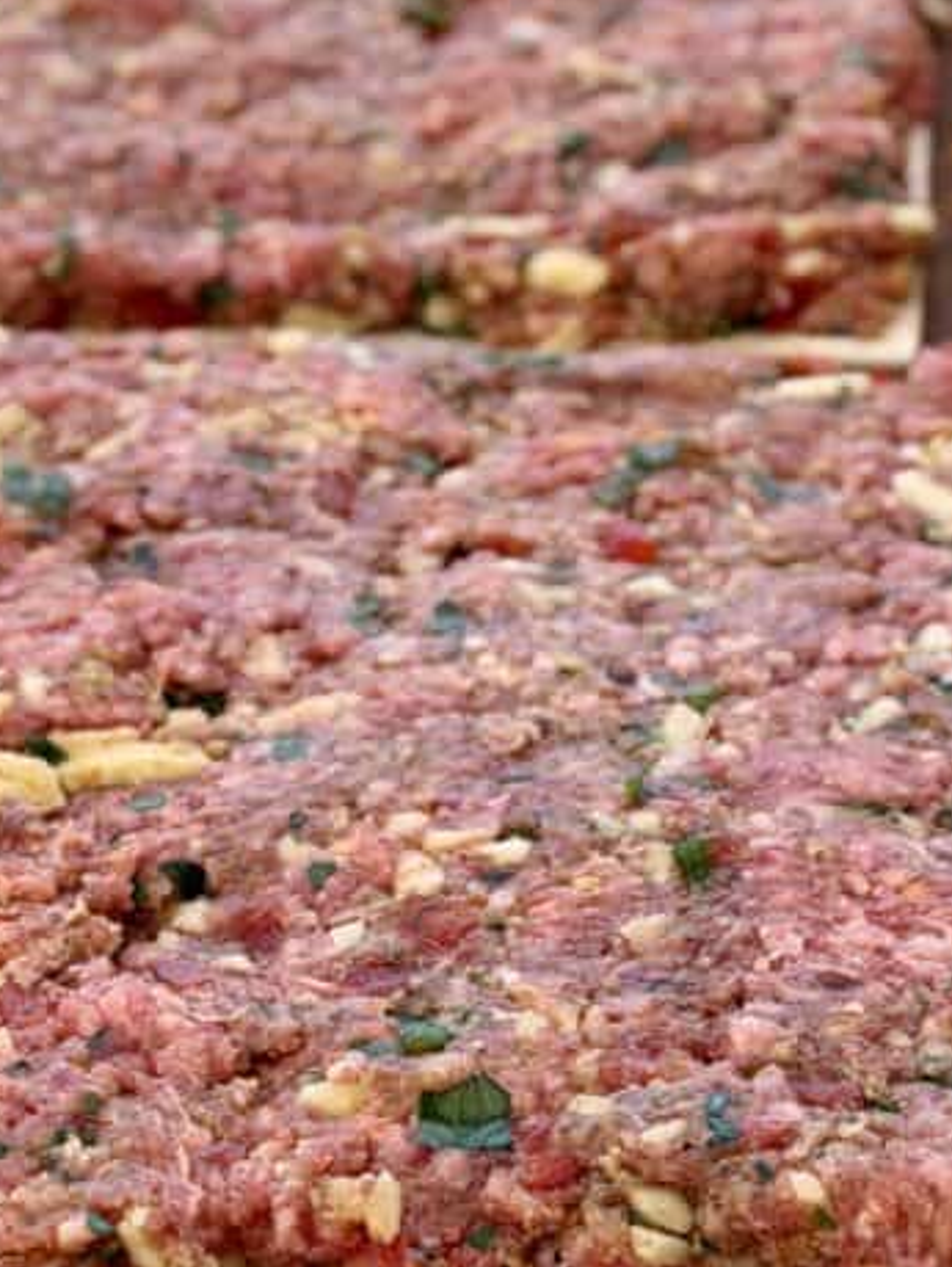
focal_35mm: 107
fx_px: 3918
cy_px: 431
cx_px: 643
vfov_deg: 18.3
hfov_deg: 13.8
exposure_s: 1/928
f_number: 1.78
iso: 64
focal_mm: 6.76
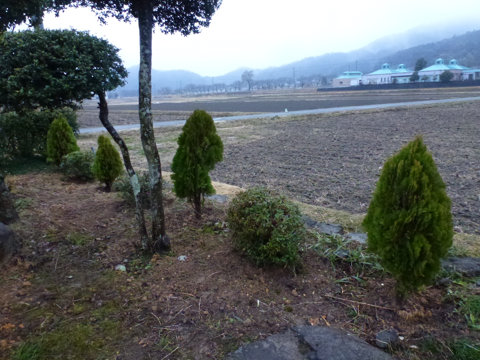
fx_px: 333
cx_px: 240
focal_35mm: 24
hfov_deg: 71.6
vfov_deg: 56.8
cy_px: 180
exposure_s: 1/60
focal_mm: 4.3
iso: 800
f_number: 3.3
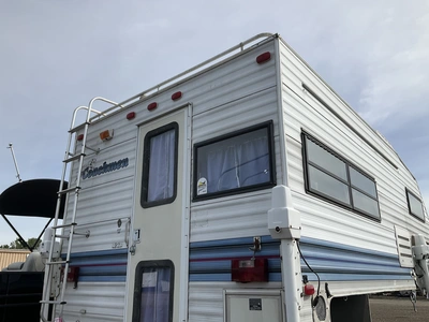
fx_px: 359
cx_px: 214
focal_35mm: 29
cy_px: 161
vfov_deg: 48.2
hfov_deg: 61.7
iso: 25
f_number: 1.8
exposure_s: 1/2058
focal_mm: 3
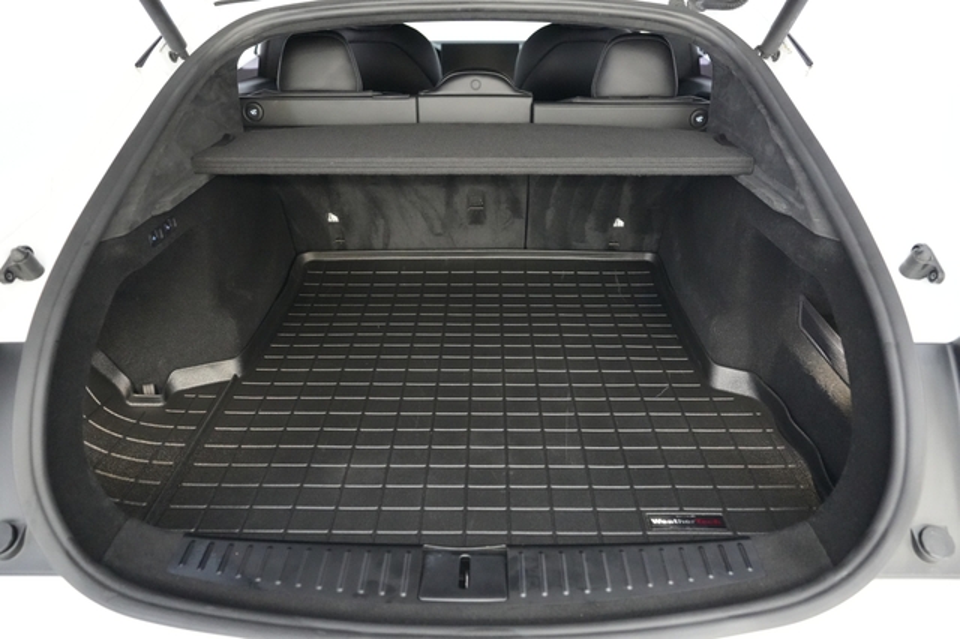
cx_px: 480
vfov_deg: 53.1
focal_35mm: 24
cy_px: 320
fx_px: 640
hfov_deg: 73.8
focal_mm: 24
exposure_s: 1/160
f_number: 2.8
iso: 12800
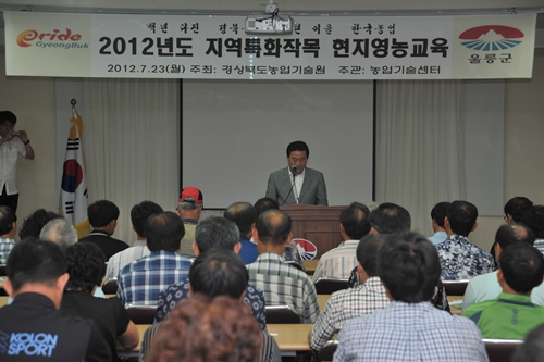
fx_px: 1208
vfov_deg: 17.1
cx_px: 272
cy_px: 181
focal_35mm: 80
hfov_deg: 25.4
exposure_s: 1/60
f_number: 5.6
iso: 320
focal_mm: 80
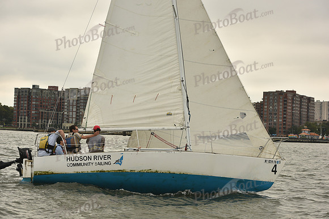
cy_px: 110
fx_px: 713
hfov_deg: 26.0
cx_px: 164
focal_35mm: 78
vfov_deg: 17.5
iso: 320
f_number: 8
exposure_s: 1/1250
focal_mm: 78
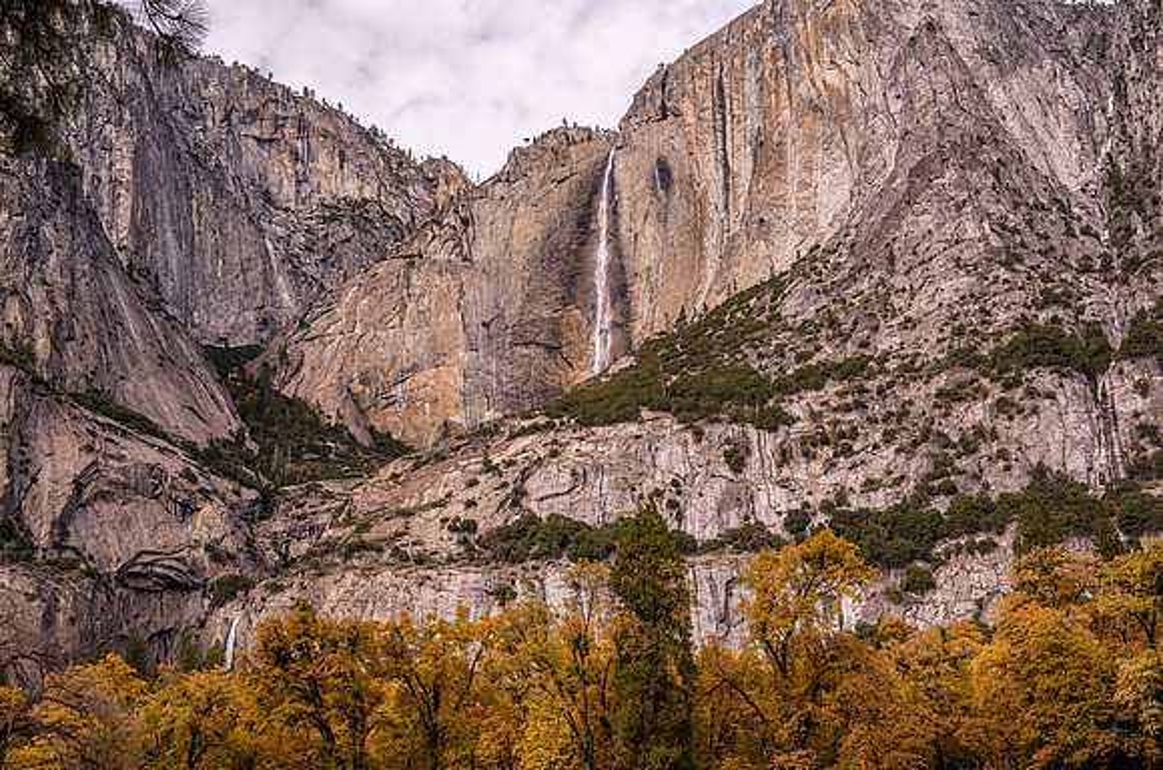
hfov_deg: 48.9
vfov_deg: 33.5
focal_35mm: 40
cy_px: 404
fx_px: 1279
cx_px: 578
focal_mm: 38
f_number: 8
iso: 64
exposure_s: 1/40
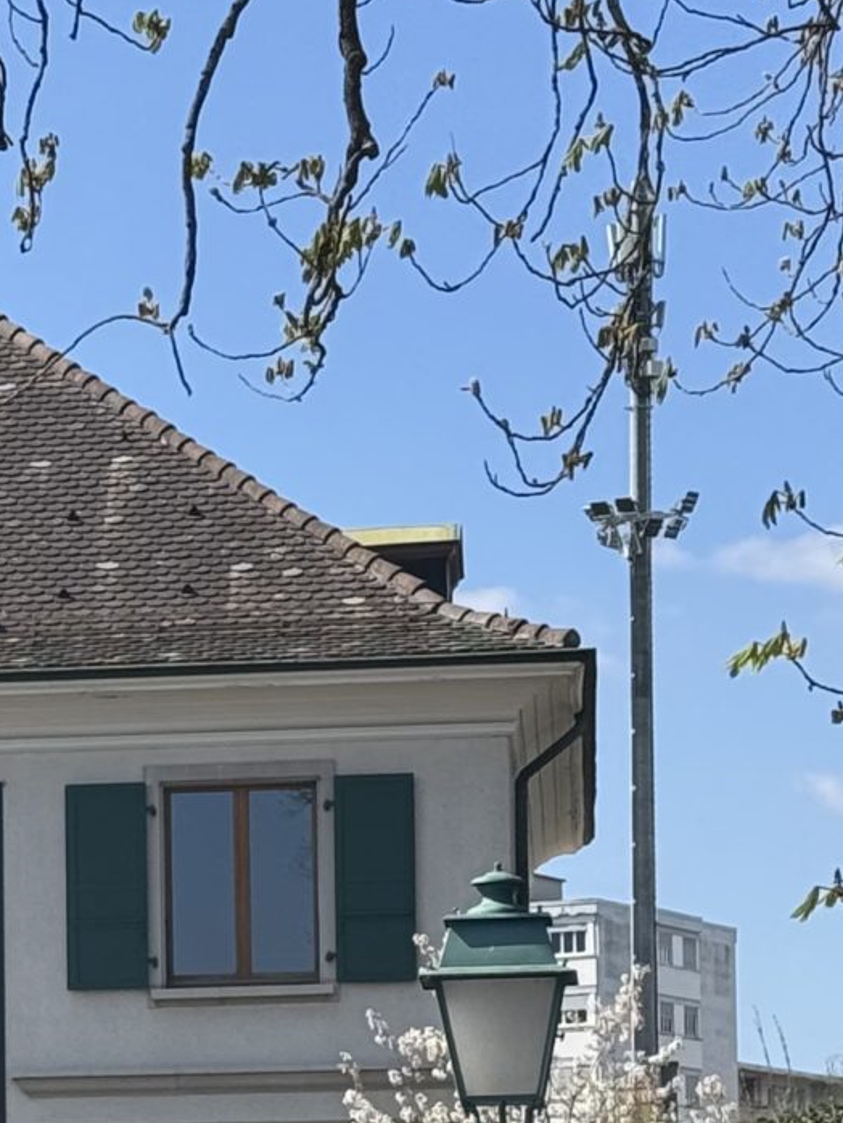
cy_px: 1165
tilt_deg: +2.3
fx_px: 5711
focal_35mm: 176
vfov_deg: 11.1
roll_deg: +0.3
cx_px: -420
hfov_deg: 8.3
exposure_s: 1/2833
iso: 64
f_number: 1.78
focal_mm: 6.76
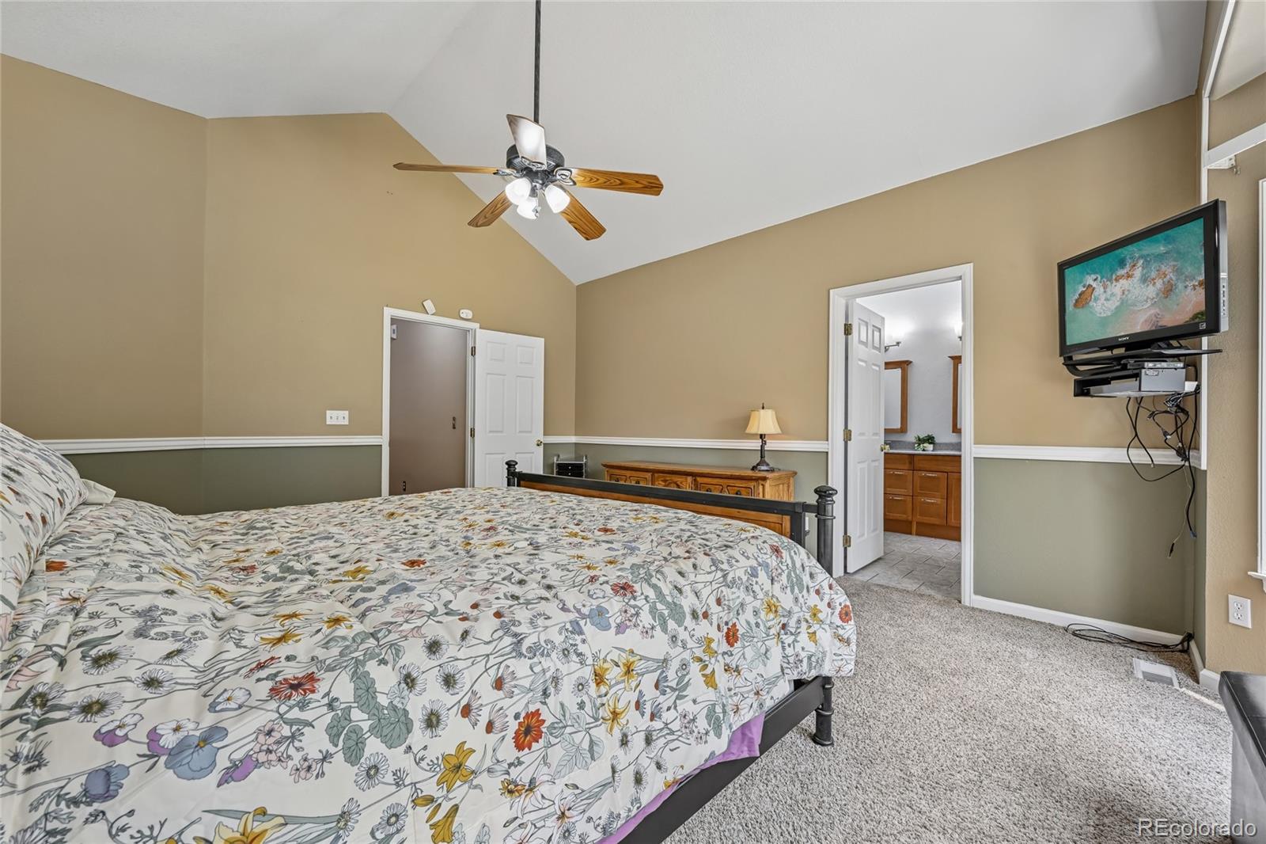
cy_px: 422
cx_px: 633
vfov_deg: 81.2
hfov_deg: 104.3
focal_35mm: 14
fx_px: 492
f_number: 10
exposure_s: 1/15
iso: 360
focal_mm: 14
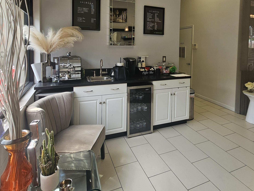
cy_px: 55
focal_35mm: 21
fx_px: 154
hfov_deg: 78.7
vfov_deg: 61.0
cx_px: 142
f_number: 2.2
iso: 50
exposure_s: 1/191
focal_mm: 2.2
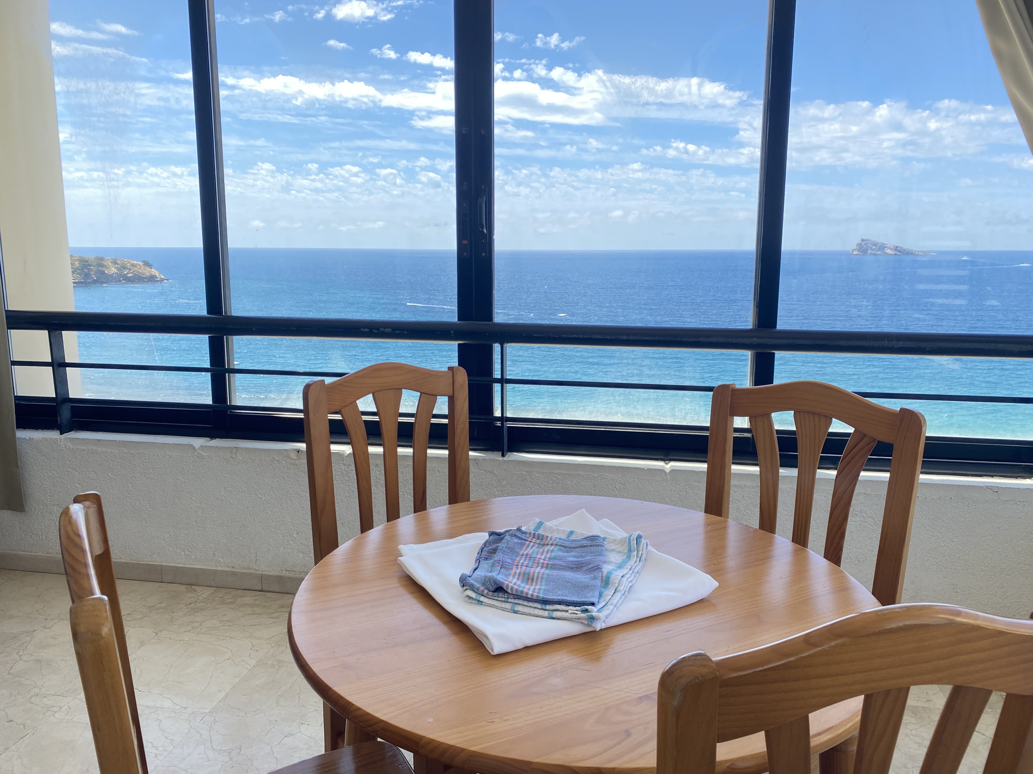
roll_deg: -0.3
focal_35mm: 26
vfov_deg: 53.1
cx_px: 516
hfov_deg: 67.3
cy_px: 387
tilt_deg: -10.6
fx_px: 776
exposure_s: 1/414
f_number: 1.8
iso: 32
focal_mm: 4.25
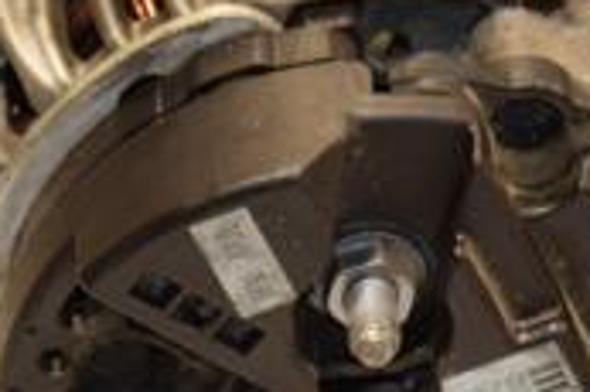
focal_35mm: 365
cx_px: 246
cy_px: 208
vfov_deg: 3.8
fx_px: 5976
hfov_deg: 5.7
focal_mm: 70
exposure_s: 1/160
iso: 800
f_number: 5.3
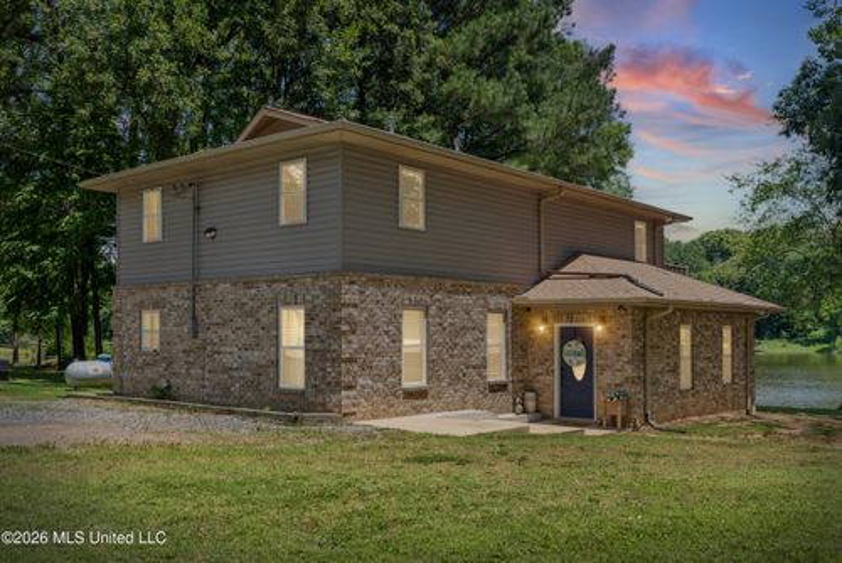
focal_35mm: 34
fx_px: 796
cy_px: 282
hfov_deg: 55.8
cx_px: 421
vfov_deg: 38.9
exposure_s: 1/400
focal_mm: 34
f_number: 9
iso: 800
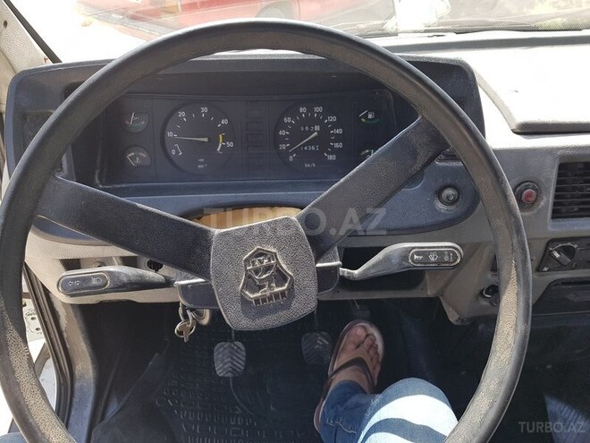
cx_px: 295
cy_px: 222
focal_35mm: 26
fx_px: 443
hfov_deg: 67.3
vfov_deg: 53.1
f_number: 1.7
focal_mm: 4.2
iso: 50
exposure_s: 1/394
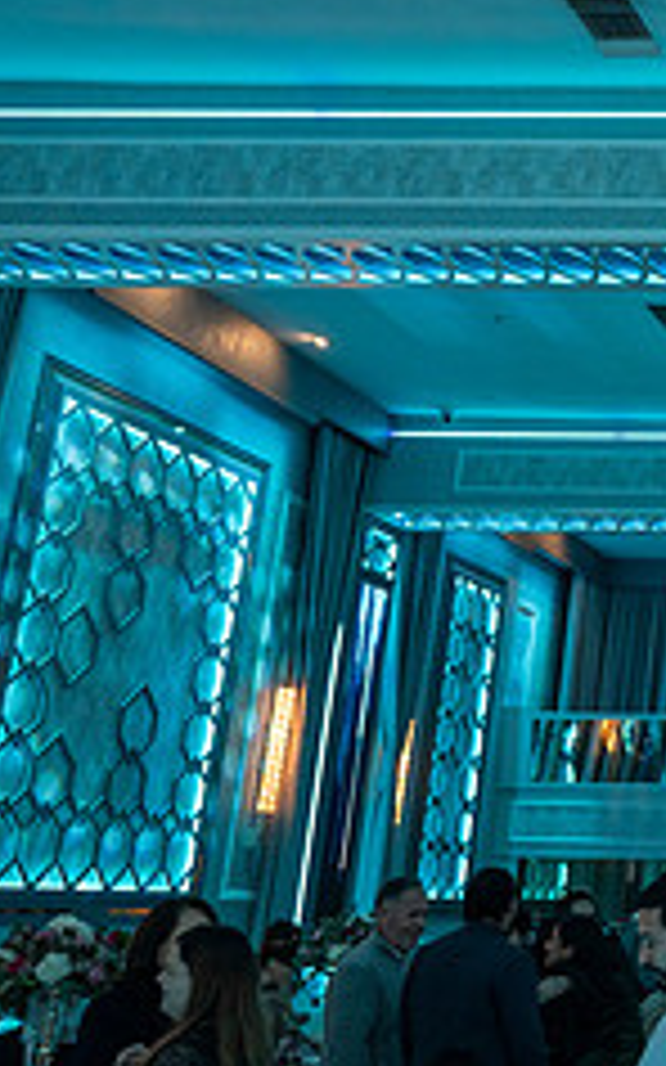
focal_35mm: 60
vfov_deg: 33.8
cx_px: 1152
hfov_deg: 17.9
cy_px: 403
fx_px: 1744
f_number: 5
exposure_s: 1/200
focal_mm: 24
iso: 1600
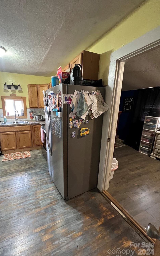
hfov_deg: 77.7
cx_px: 64
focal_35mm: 14
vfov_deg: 105.3
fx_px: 98
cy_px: 130
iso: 800
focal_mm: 1.57
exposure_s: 1/40
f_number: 1.8
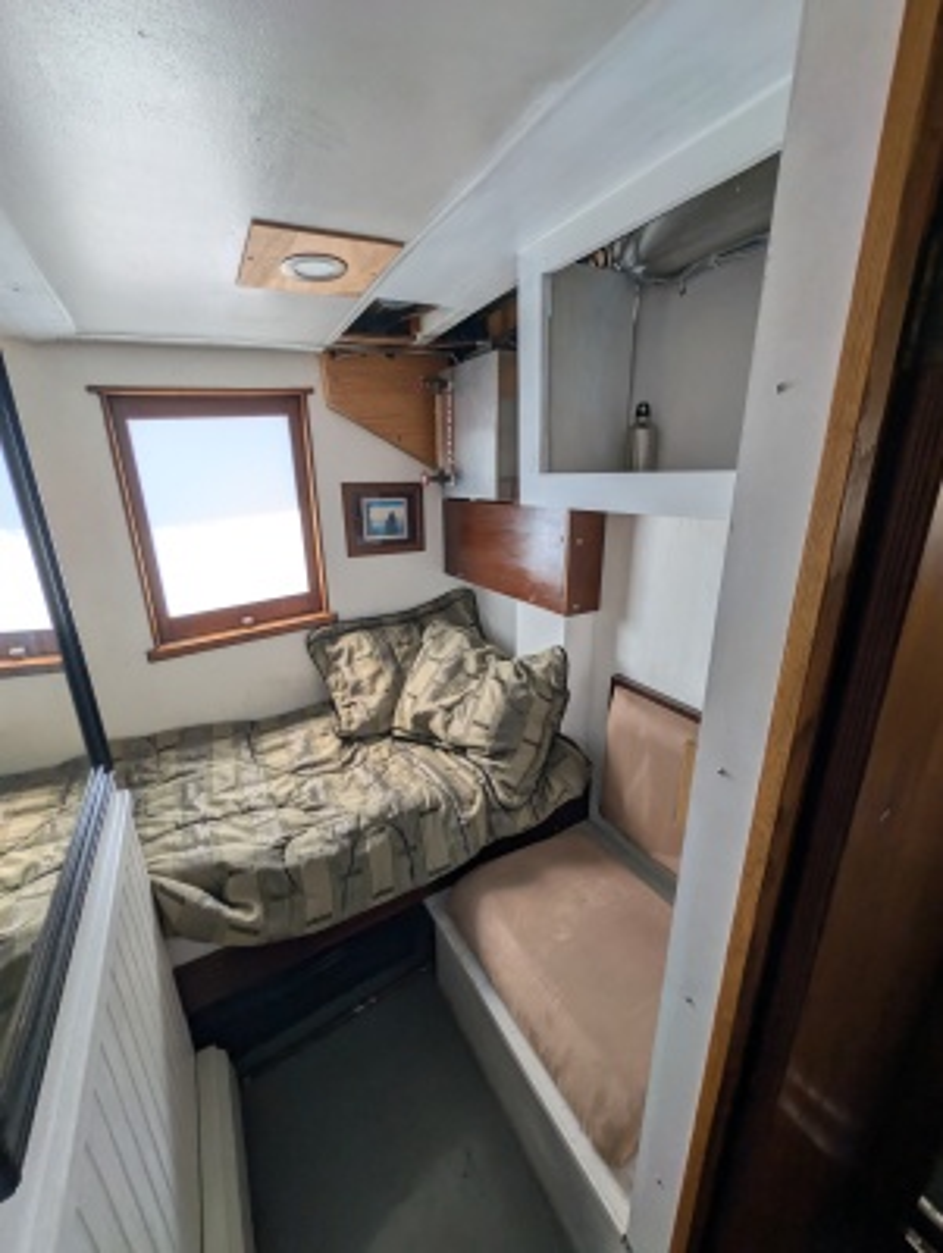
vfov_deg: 110.5
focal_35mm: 12
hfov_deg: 94.6
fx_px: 435
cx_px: 472
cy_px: 626
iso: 41
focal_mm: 2.02
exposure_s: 1/375
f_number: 1.7
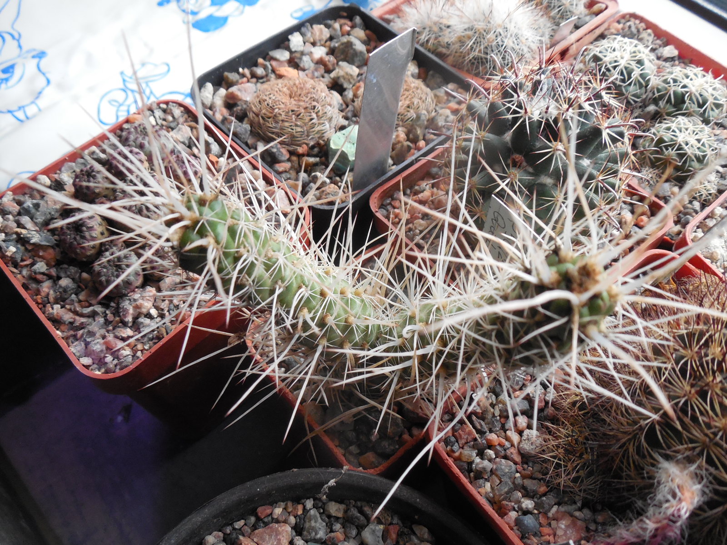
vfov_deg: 45.4
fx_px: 651
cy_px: 272
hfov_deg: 58.4
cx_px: 364
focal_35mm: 31
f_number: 3.6
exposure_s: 1/30
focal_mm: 5.6
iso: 400
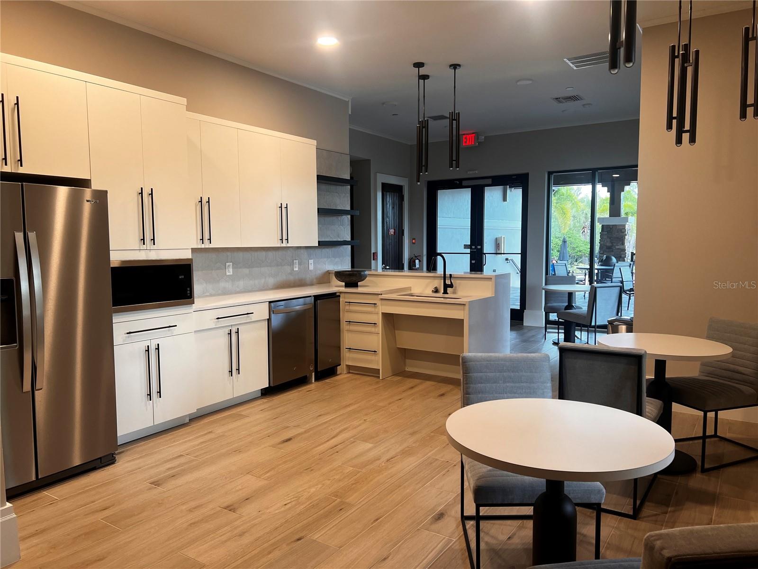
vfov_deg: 53.1
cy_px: 284
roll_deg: +0.3
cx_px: 379
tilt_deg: -5.0
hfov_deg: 67.3
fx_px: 569
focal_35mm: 26
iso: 64
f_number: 1.5
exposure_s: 1/60
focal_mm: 5.7
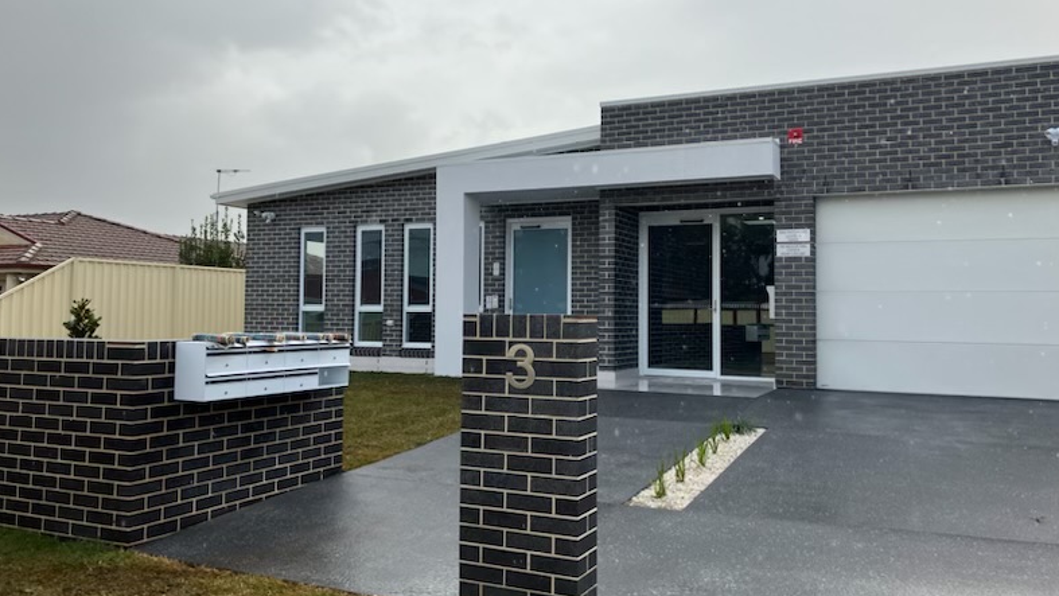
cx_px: 533
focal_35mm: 31
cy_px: 272
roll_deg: +0.3
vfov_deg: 37.8
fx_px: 871
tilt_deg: +1.0
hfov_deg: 62.6
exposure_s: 1/2183
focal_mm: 3.99
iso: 32
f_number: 1.8
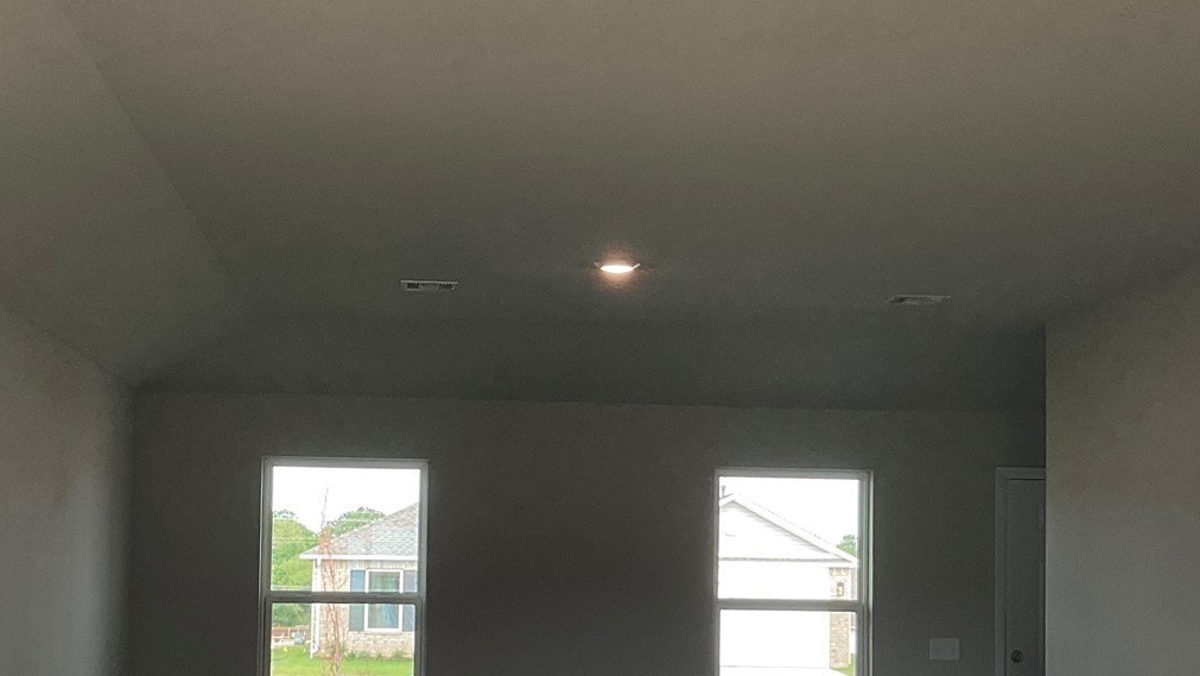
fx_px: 1909
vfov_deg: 20.0
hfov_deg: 34.9
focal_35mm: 60
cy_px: 466
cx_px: 612
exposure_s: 1/120
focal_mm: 3
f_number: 1.8
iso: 32
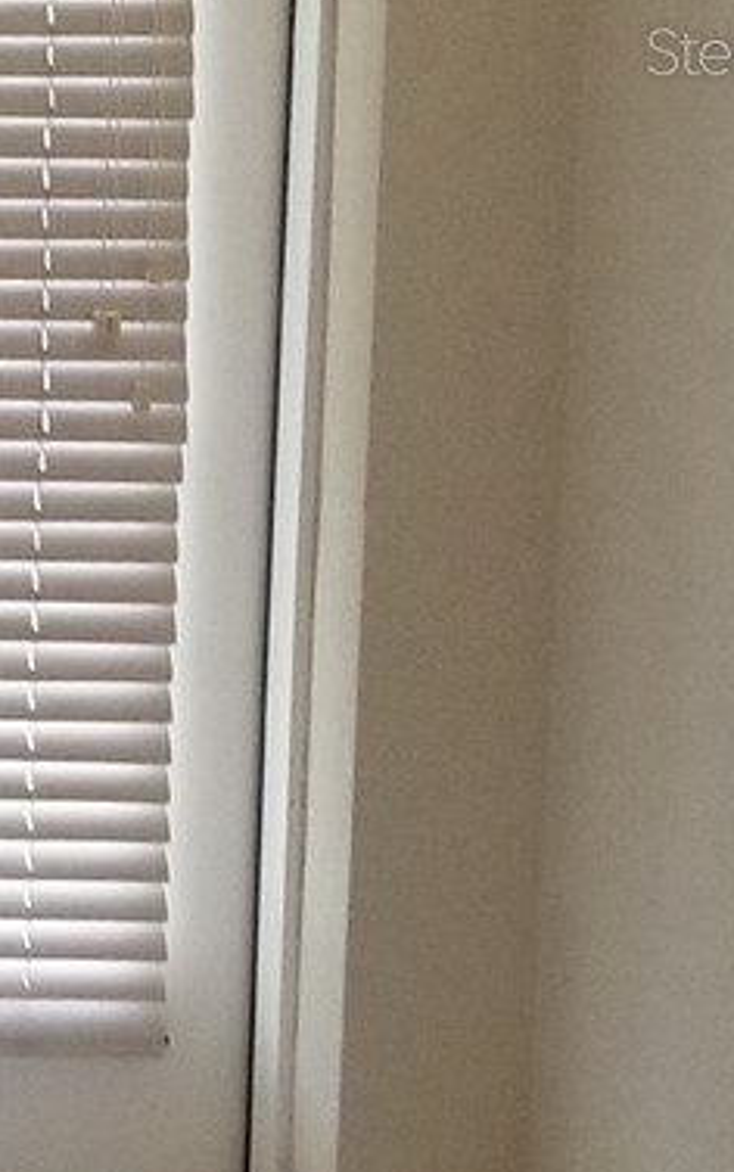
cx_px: -1549
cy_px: 50
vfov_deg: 17.5
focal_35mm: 117
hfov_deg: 8.9
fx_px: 3740
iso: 125
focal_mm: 4.25
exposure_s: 1/60
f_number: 1.7
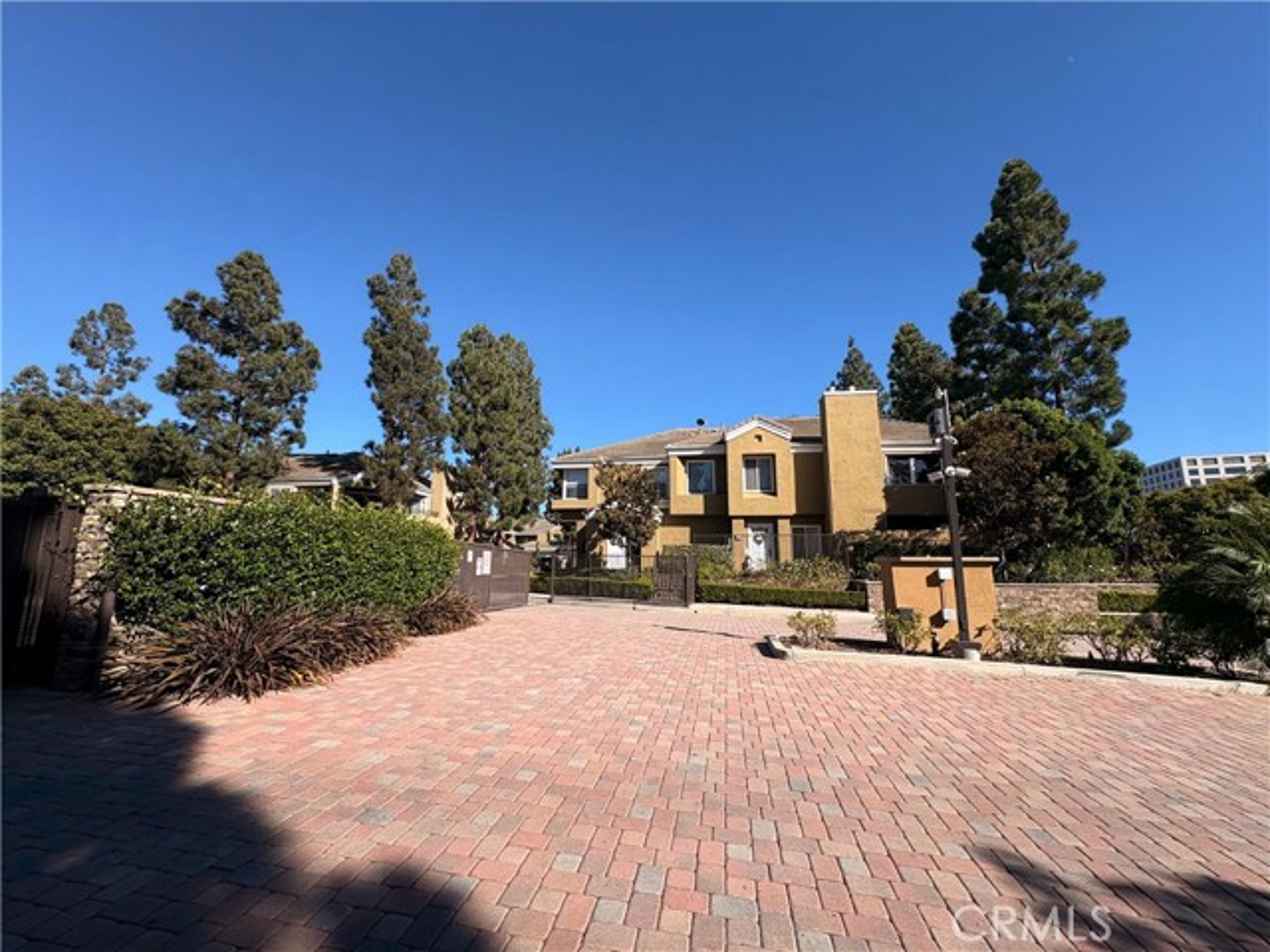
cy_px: 476
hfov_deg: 102.1
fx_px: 514
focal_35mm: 14
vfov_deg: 85.7
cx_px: 635
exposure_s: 1/1536
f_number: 2.2
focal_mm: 2.22
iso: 50
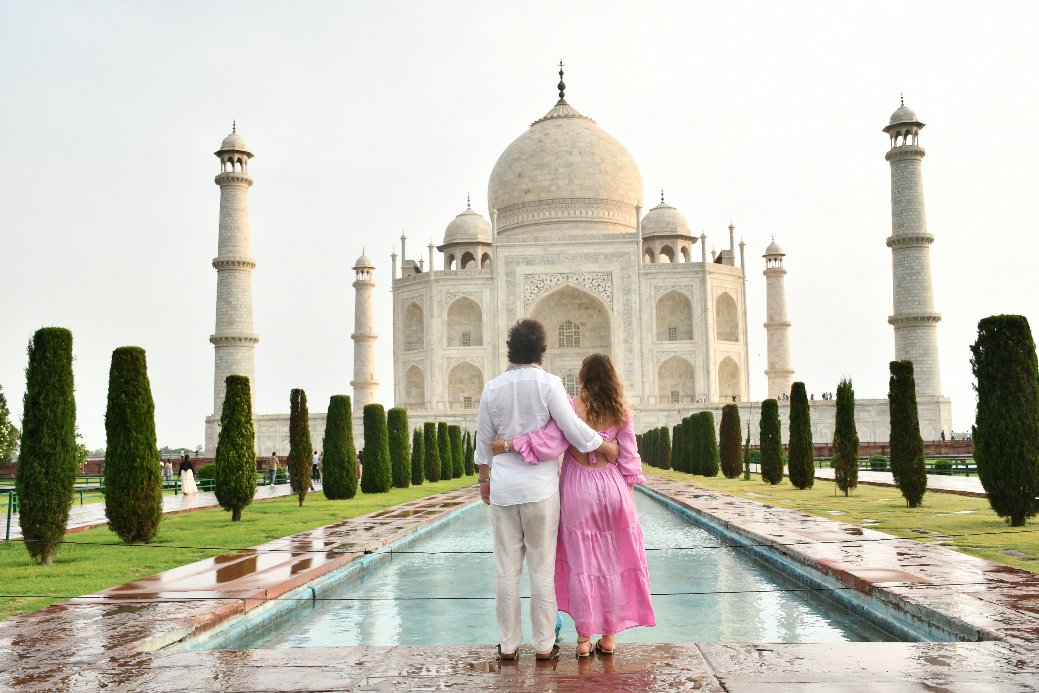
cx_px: 520
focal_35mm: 36
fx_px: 1039
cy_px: 346
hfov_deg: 53.1
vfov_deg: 36.9
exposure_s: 1/200
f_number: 6.3
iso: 200
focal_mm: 24
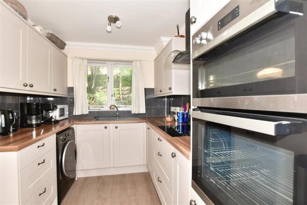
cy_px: 102
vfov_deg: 77.3
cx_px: 154
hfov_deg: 100.4
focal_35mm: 15
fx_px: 128
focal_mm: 10
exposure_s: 1/25
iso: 200
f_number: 6.3
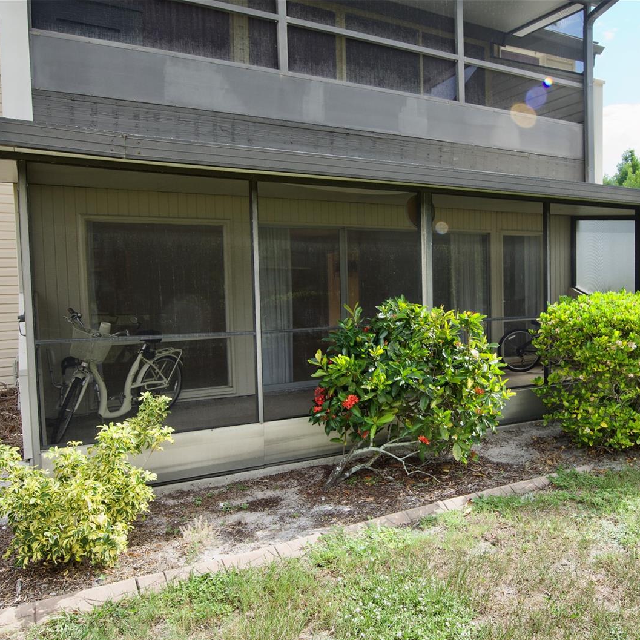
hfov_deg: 58.8
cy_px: 322
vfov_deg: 59.1
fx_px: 565
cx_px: 366
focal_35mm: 27
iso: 100
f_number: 7.1
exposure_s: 1/200
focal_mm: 14
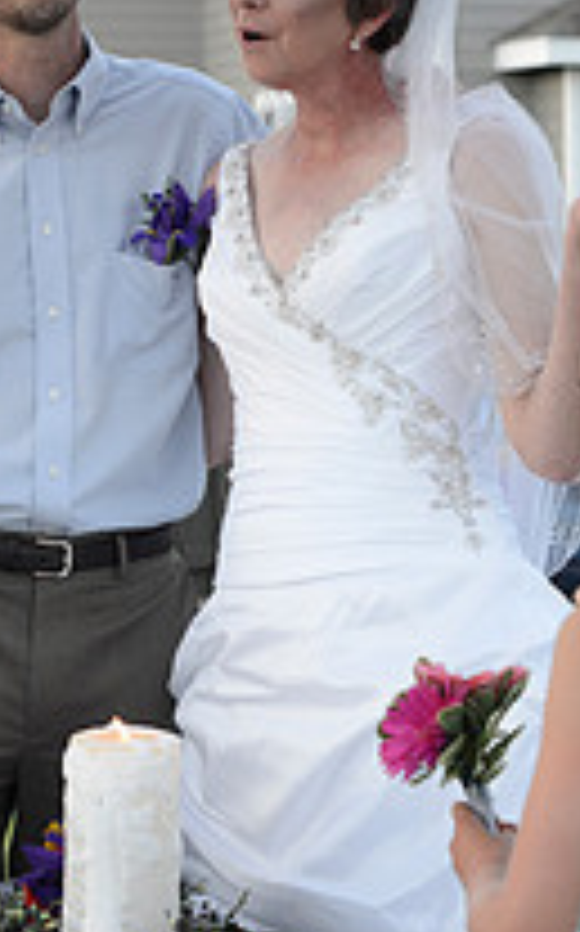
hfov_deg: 11.7
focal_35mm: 111
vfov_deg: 18.8
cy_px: 347
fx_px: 2813
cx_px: 40
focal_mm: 50
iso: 200
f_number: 4
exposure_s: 1/200
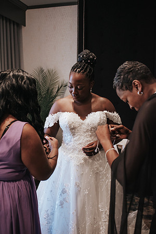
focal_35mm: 35
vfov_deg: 54.4
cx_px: 78
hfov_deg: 37.9
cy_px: 117
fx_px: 227
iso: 1000
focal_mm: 35
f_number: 3.2
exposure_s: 1/800
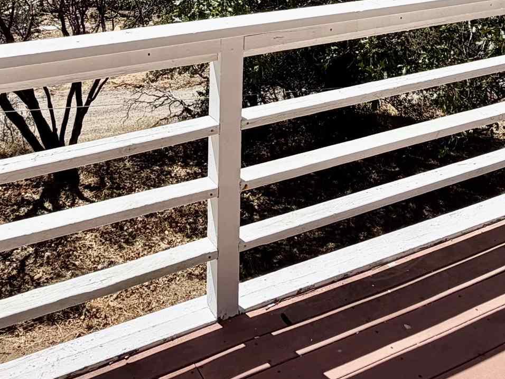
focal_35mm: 45
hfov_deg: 42.1
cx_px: 245
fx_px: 656
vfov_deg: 27.8
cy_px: -87
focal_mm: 2.22
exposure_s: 1/779
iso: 20
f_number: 2.2
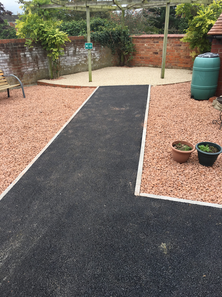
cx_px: 111
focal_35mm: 29
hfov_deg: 48.2
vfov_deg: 61.7
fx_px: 248
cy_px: 148
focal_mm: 4.15
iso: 25
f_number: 2.2
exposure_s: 1/206
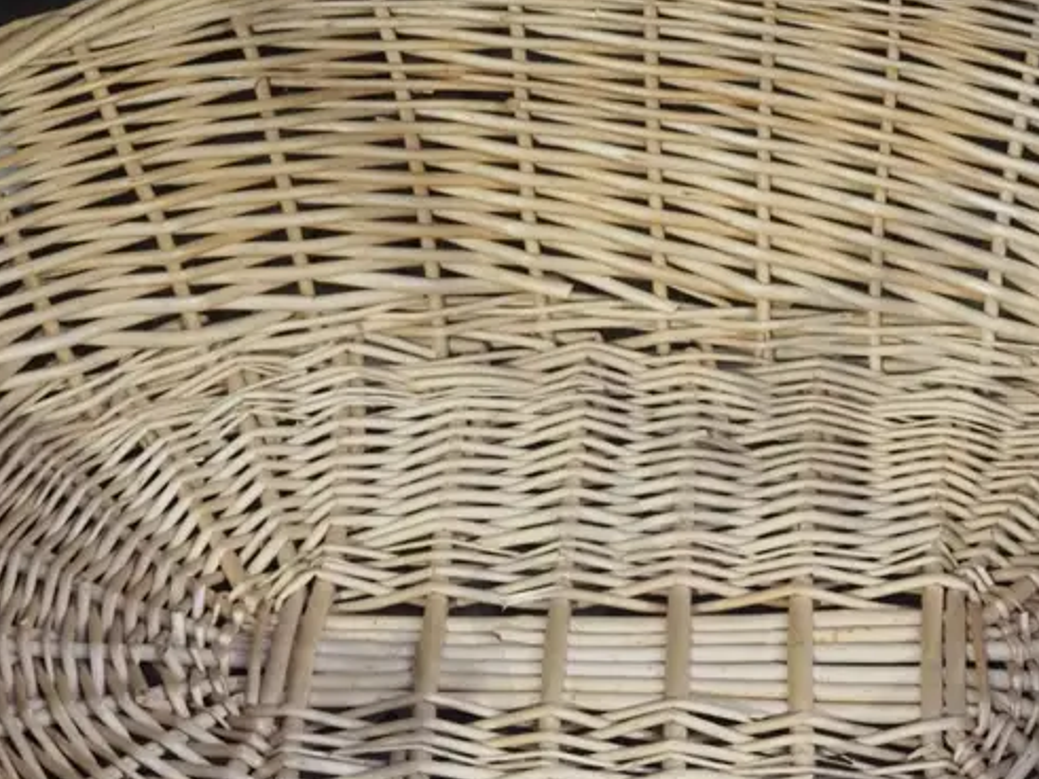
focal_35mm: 96
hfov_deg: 20.4
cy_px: 523
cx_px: 626
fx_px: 2881
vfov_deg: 15.4
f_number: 5
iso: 2500
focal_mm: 23
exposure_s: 1/60
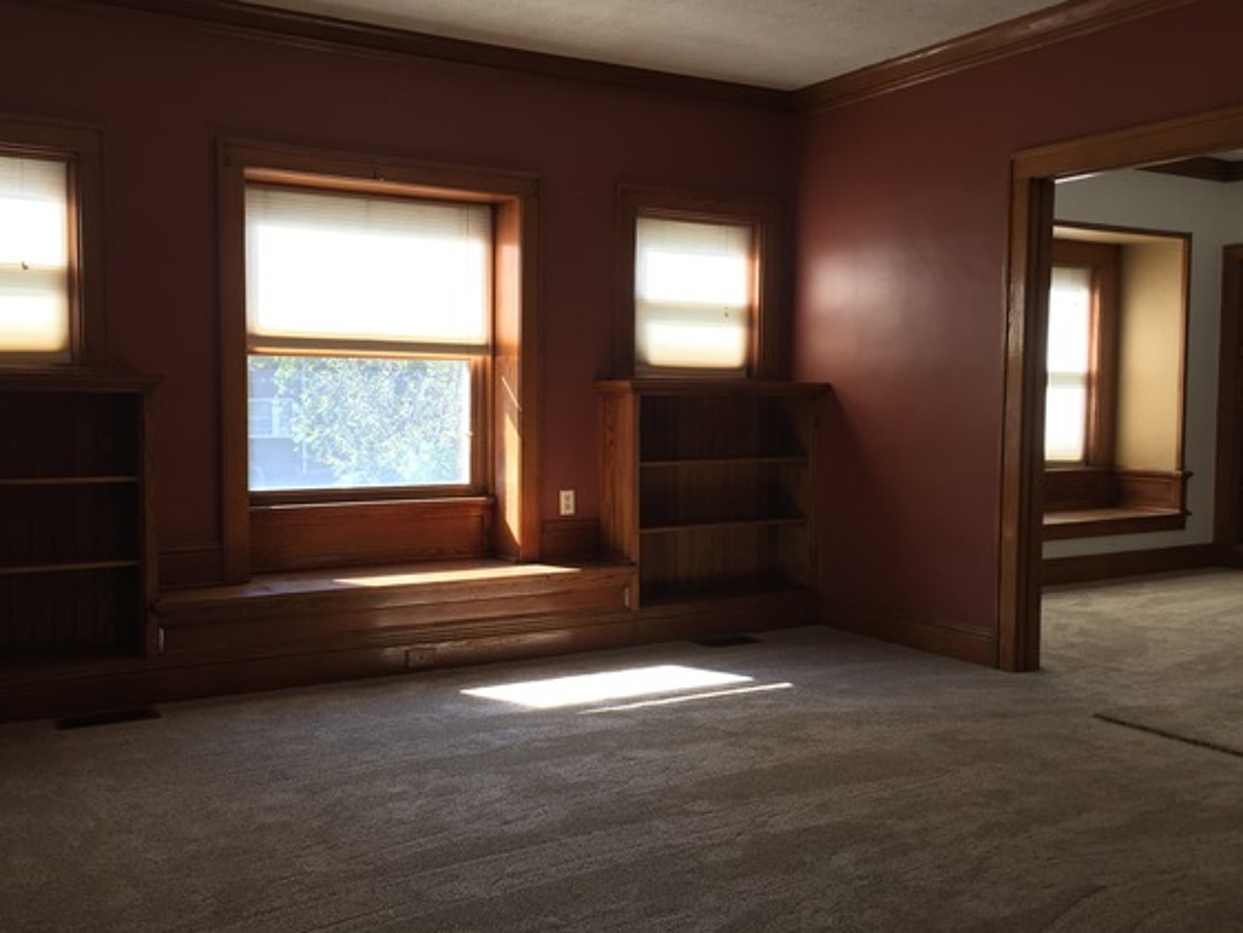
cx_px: 557
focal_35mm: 33
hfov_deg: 55.2
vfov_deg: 43.0
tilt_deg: -3.0
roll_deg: -0.9
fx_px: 1185
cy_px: 466
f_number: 2.2
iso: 40
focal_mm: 4.15
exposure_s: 1/60
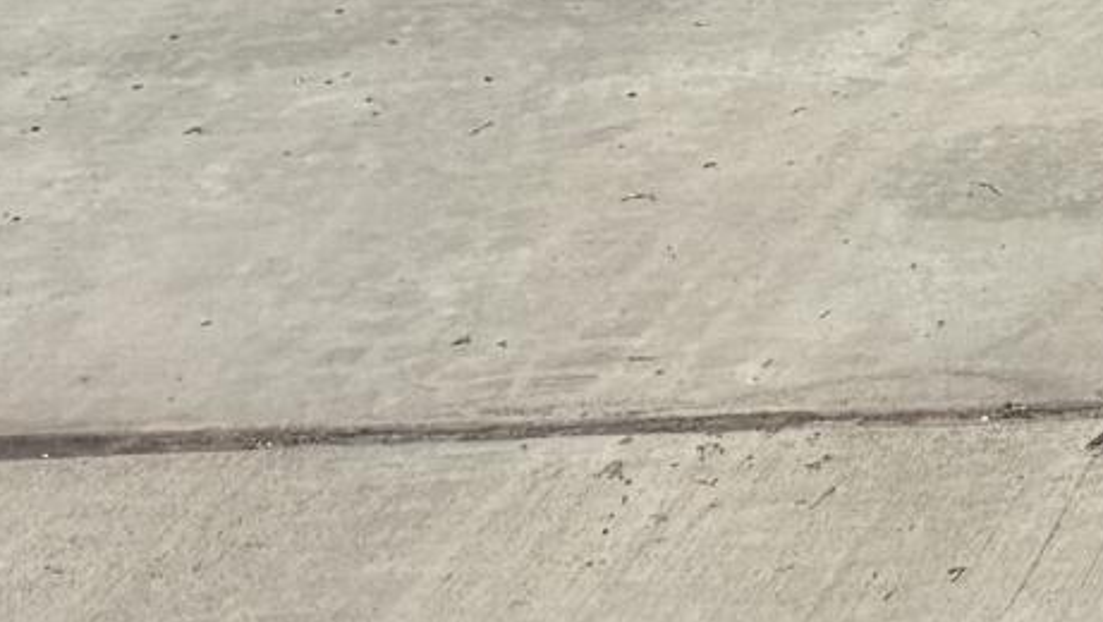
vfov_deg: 6.1
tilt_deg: +1.7
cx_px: 2890
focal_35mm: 170
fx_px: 4975
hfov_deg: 10.4
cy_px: -1811
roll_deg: +0.7
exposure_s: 1/9091
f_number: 1.78
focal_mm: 6.76
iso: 80
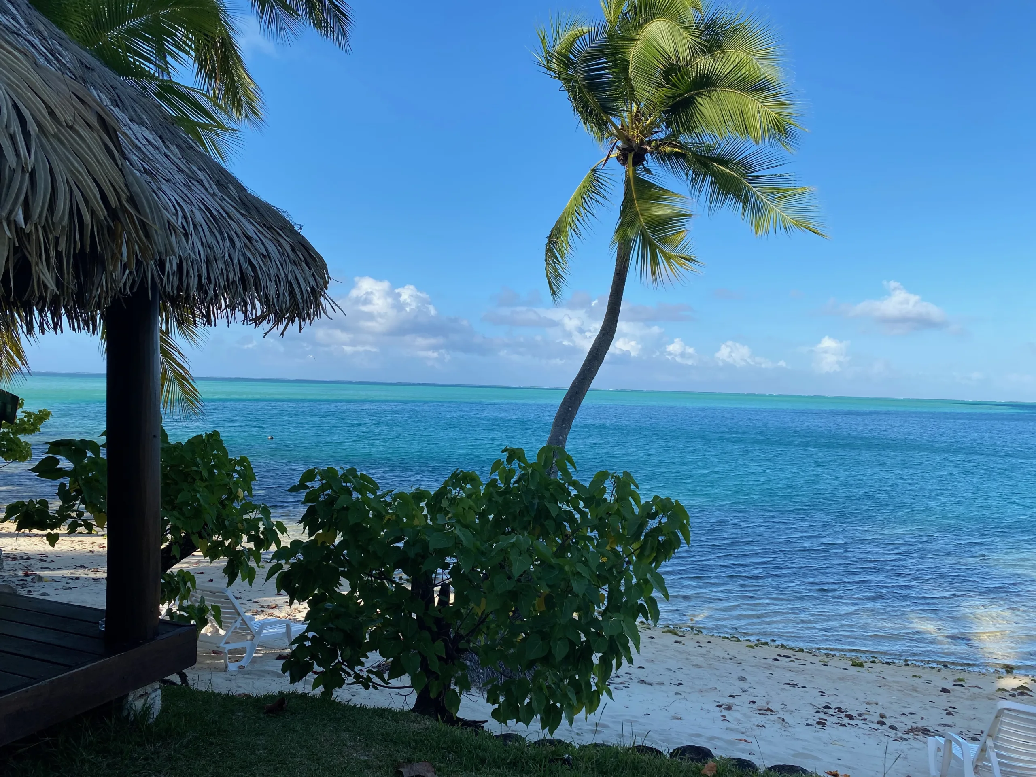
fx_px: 778
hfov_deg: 67.3
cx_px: 518
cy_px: 388
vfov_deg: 53.1
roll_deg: -1.7
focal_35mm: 26
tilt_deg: -2.1
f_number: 1.8
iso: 32
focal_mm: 4.25
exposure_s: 1/2183
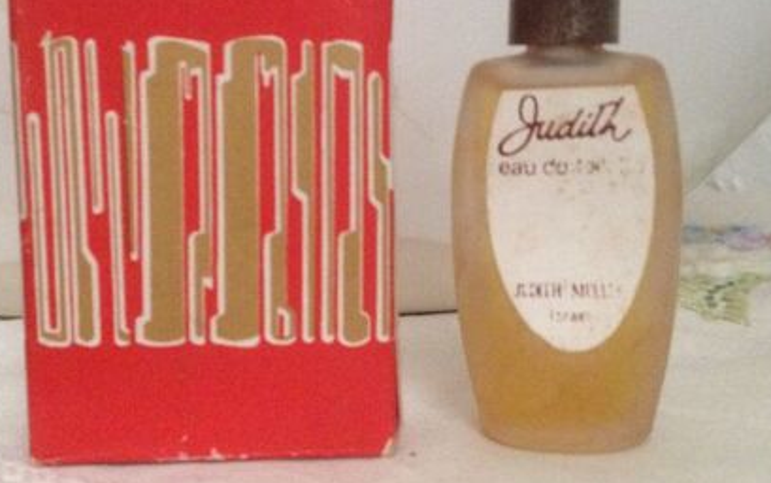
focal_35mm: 58
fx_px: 1219
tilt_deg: -7.4
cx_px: 334
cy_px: 204
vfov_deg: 22.4
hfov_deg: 35.0
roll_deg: +1.1
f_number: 2.4
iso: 500
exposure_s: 1/15
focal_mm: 4.28
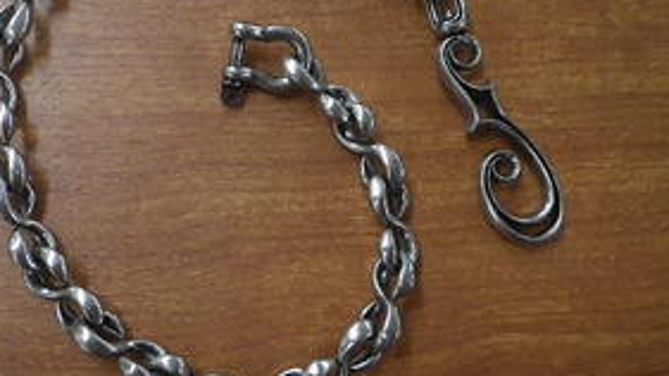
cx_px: 269
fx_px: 674
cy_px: 144
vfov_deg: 31.1
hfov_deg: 52.4
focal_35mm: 38
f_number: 3.5
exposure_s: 1/50
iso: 400
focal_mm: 5
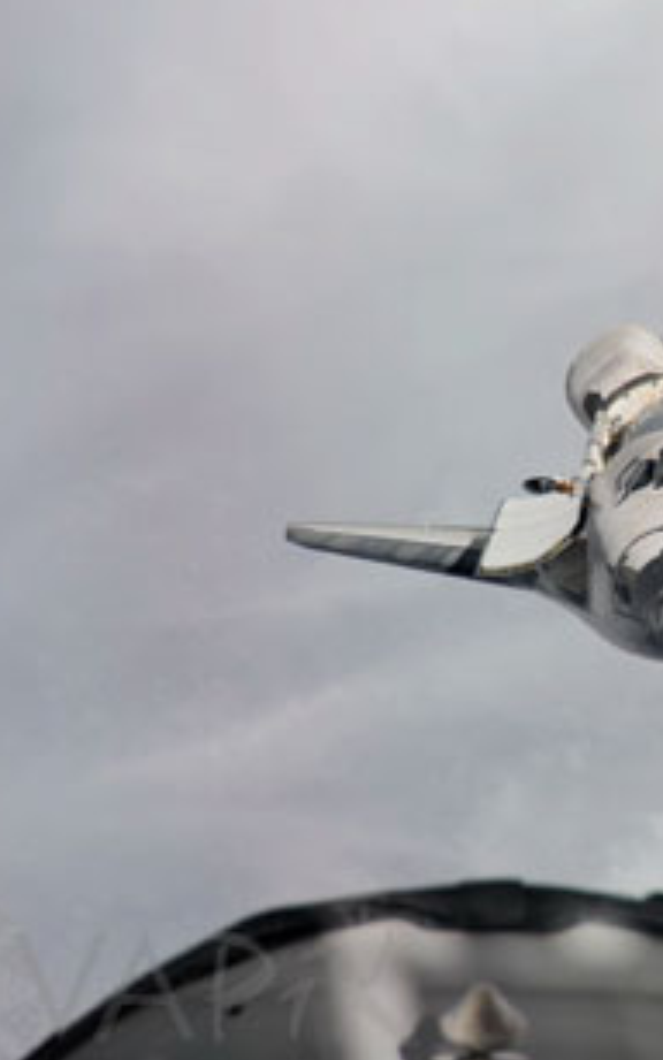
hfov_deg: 6.0
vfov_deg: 9.6
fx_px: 6328
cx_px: 656
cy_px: 449
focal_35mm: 219
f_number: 5.6
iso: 200
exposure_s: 1/2000
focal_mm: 120
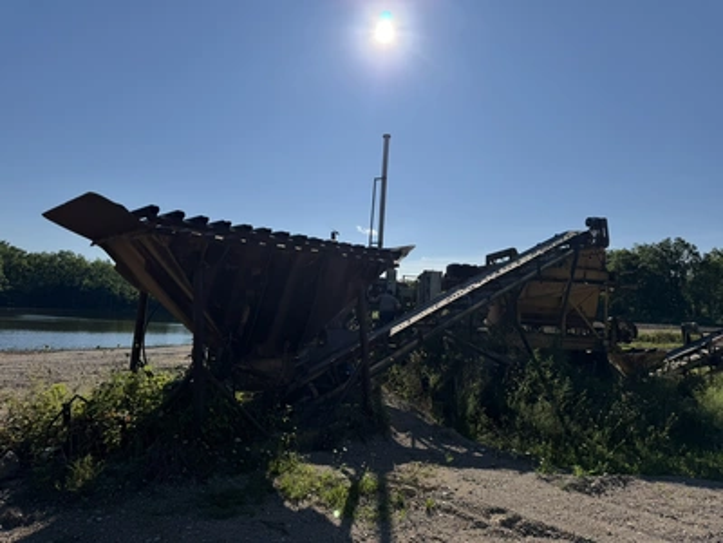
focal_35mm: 24
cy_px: 272
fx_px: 501
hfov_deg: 71.6
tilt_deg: +5.0
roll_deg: -3.5
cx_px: 362
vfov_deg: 56.8
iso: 80
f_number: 1.78
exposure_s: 1/10309
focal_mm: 6.76
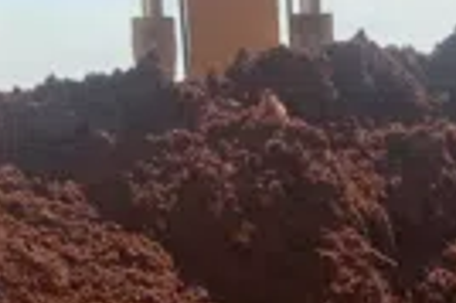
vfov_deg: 9.0
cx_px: 415
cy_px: 592
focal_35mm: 144
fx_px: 1822
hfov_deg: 14.1
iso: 103
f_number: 1.8
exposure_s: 1/923
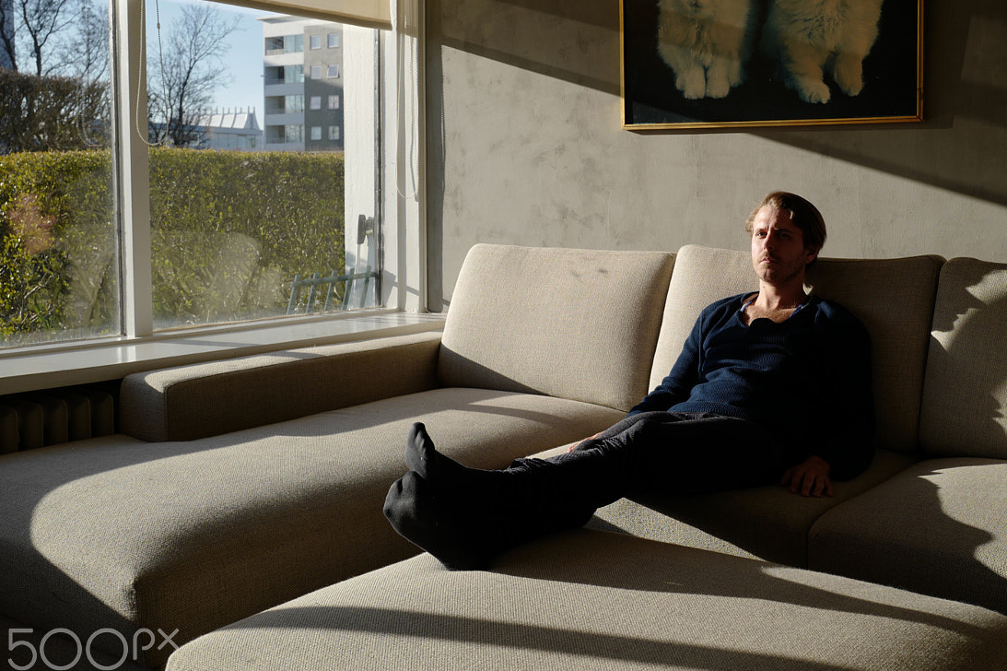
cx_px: 687
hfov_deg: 46.5
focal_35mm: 41
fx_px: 1146
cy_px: 279
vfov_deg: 32.5
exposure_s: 1/500
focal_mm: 28
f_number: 6.3
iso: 200
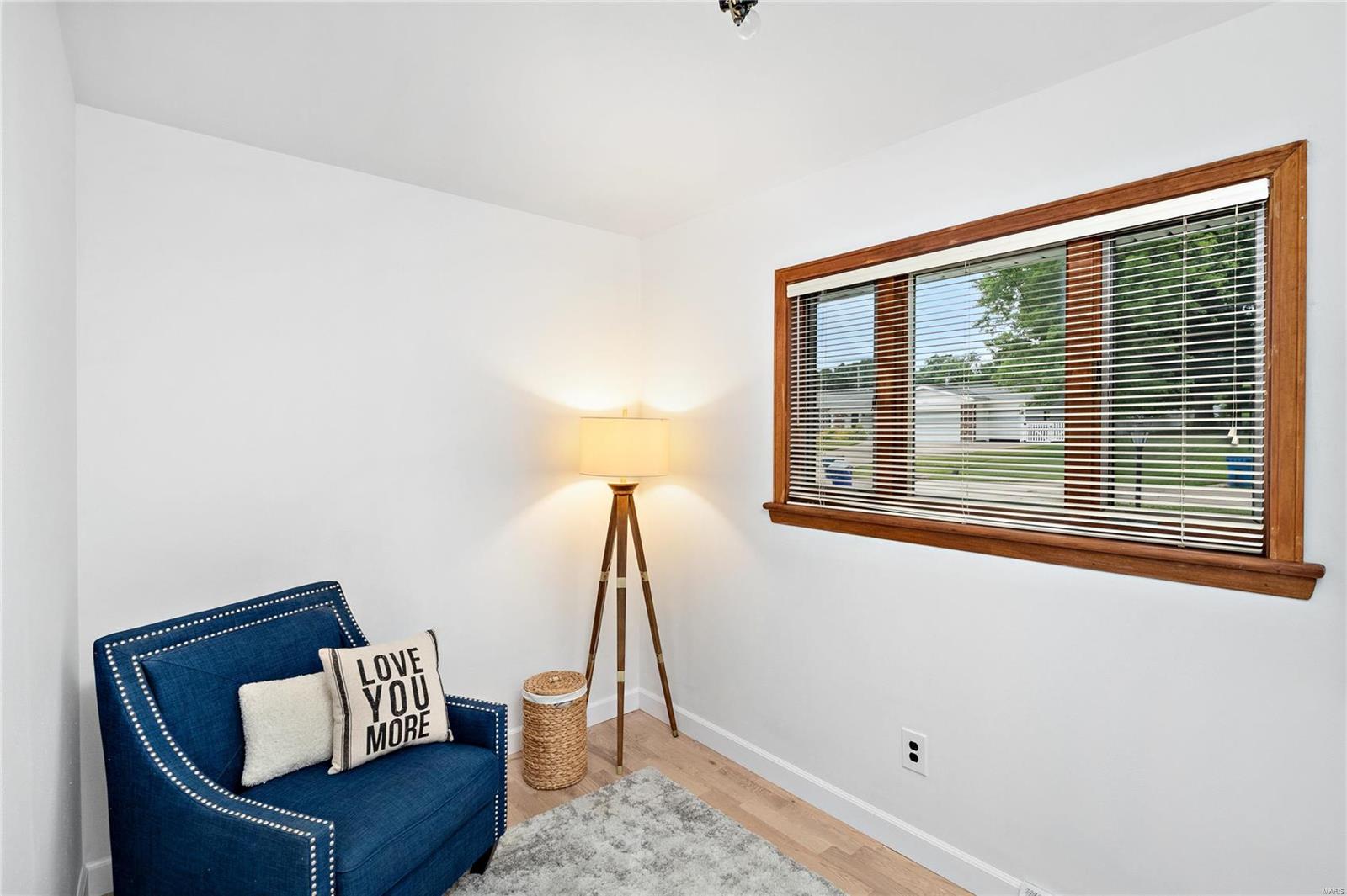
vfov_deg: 73.7
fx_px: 598
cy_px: 448
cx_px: 674
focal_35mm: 16
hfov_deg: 96.8
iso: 400
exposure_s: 1/6
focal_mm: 8
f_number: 8
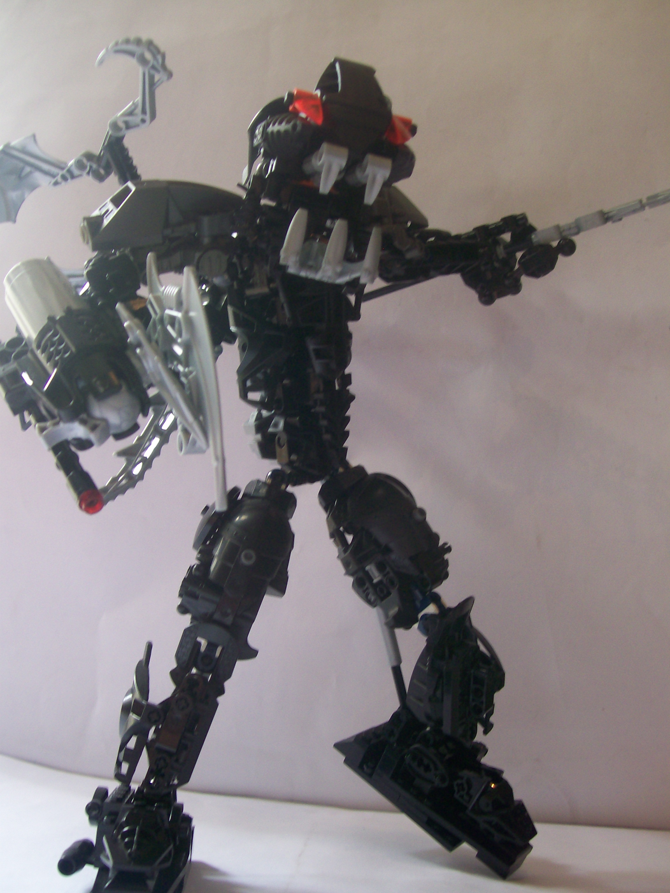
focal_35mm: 36
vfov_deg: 51.4
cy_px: 446
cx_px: 335
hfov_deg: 39.7
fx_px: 929
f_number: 2.7
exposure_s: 1/34.5
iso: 80
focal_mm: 6
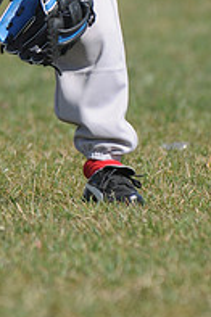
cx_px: -4
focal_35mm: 1190
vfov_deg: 1.7
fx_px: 10480
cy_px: -122
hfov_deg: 1.2
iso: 400
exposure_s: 1/2000
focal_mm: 270
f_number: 4.5
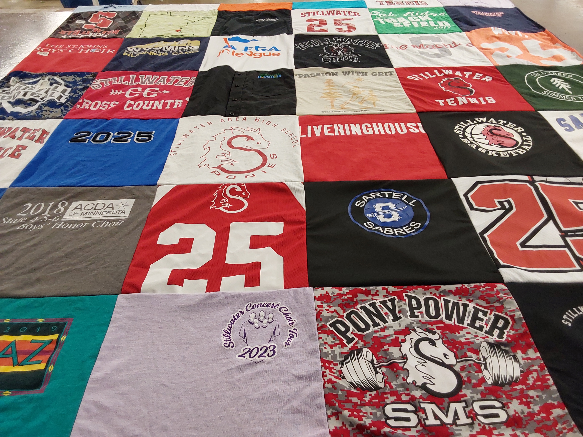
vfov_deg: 49.7
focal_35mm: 28
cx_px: 292
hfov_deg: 63.4
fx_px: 472
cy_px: 218
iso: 100
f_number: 1.9
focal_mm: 2.91
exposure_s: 1/50
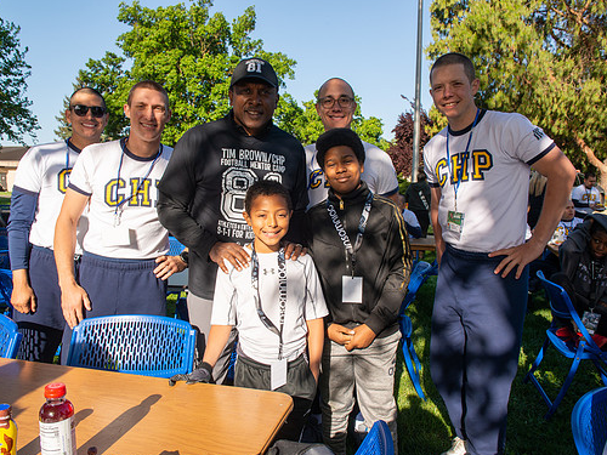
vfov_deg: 48.2
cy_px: 231
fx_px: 509
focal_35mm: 29
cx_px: 296
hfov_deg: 61.7
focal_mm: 26
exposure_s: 1/160
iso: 100
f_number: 8
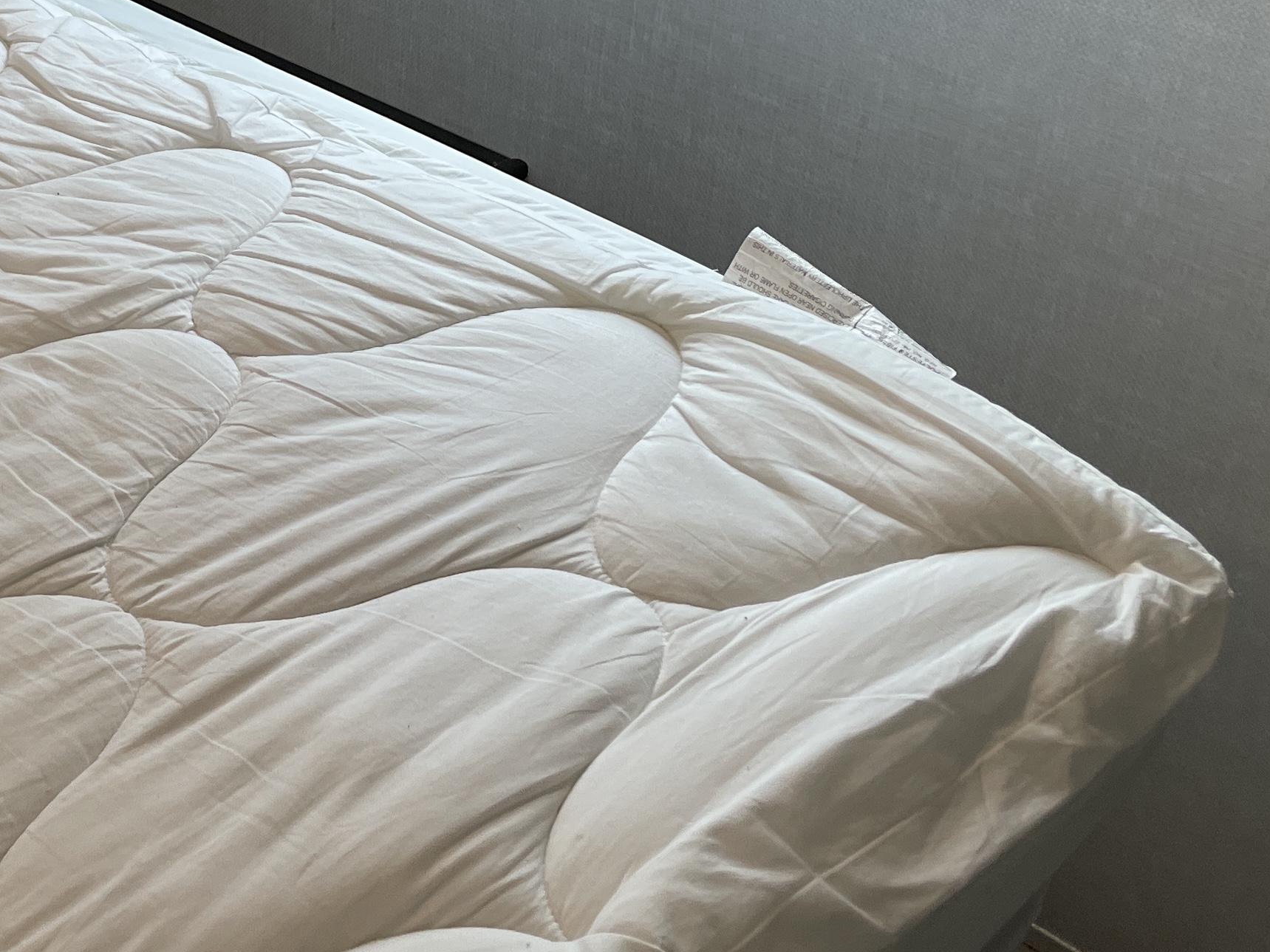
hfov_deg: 30.4
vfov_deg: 23.0
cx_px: 142
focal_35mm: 61
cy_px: -21
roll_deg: +0.9
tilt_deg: -23.8
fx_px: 2238
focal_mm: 4.2
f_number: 1.6
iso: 80
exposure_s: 1/121
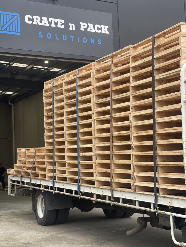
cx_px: 93
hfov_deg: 22.9
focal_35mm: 64
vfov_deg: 30.3
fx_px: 459
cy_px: 124
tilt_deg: +6.1
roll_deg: +2.3
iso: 40
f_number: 2.2
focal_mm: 7.5
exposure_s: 1/121
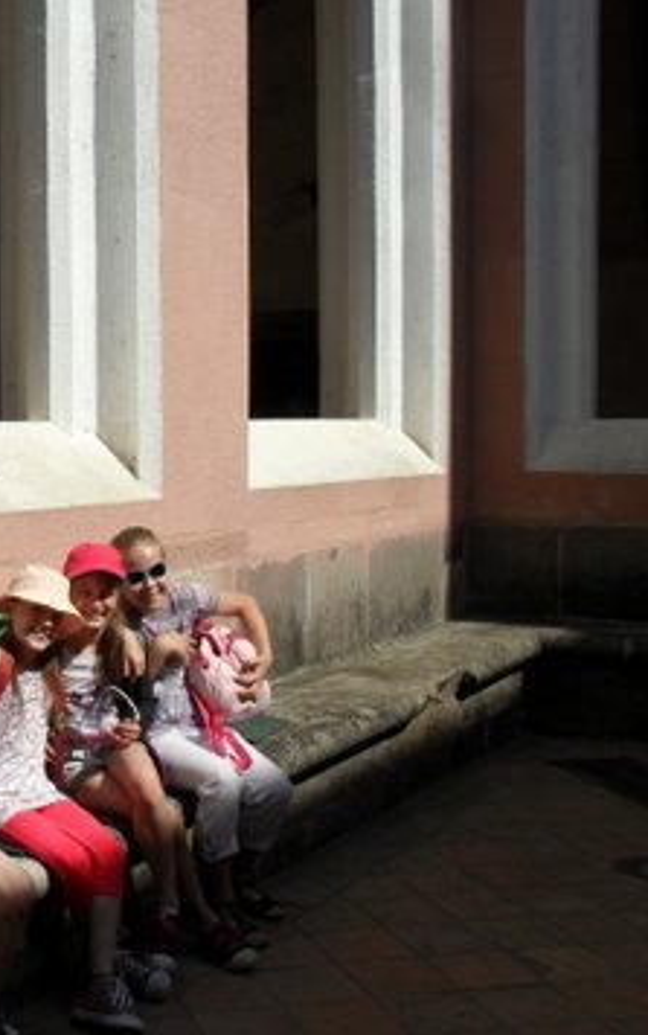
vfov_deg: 40.3
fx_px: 1411
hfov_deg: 24.7
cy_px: 515
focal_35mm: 50
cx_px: 0
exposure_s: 1/250
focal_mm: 6.3
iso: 100
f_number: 8.4
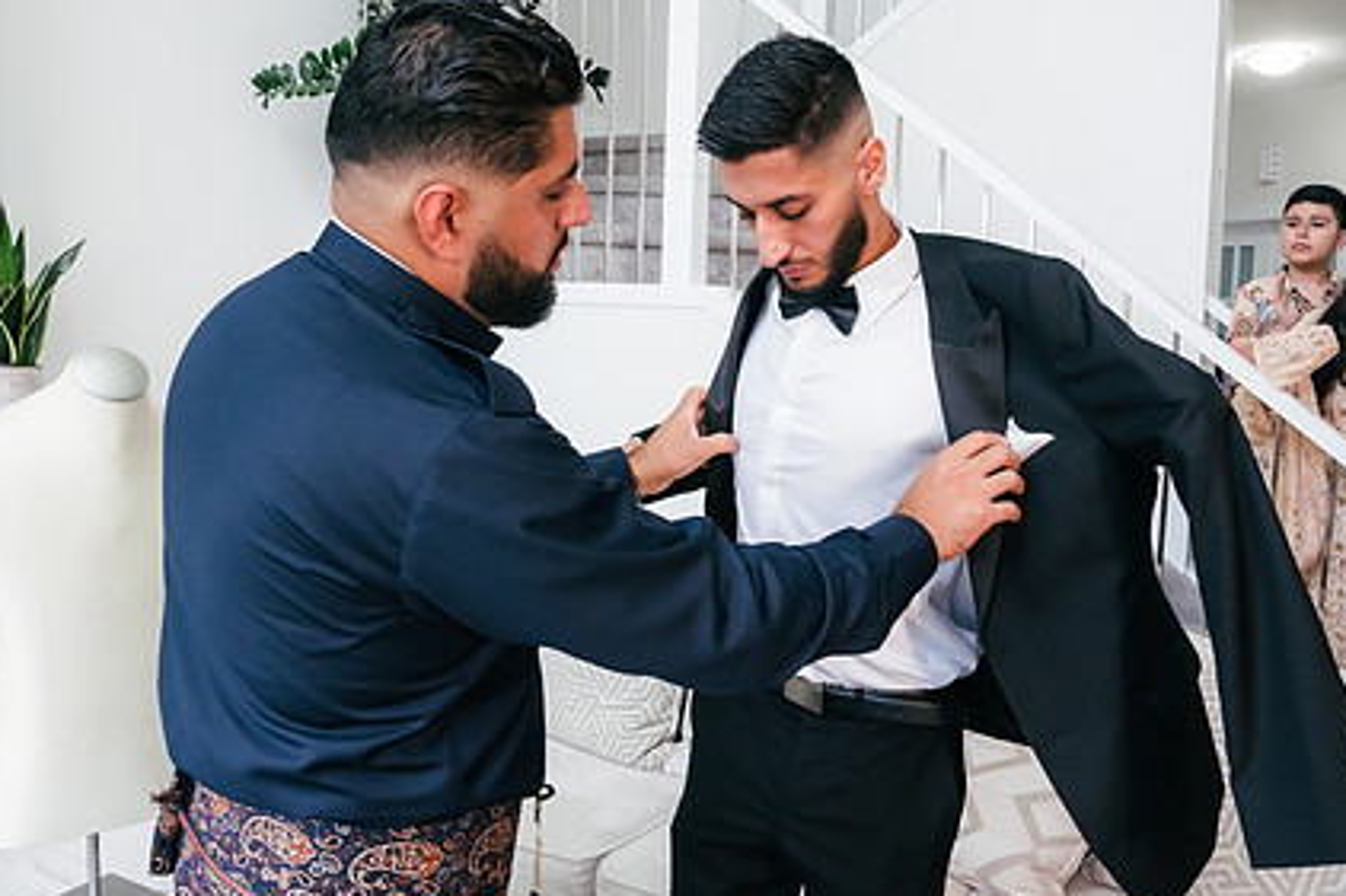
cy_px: 429
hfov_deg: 57.1
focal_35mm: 33
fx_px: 1233
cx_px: 603
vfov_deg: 39.9
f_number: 9
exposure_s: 1/160
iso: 6400
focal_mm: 24
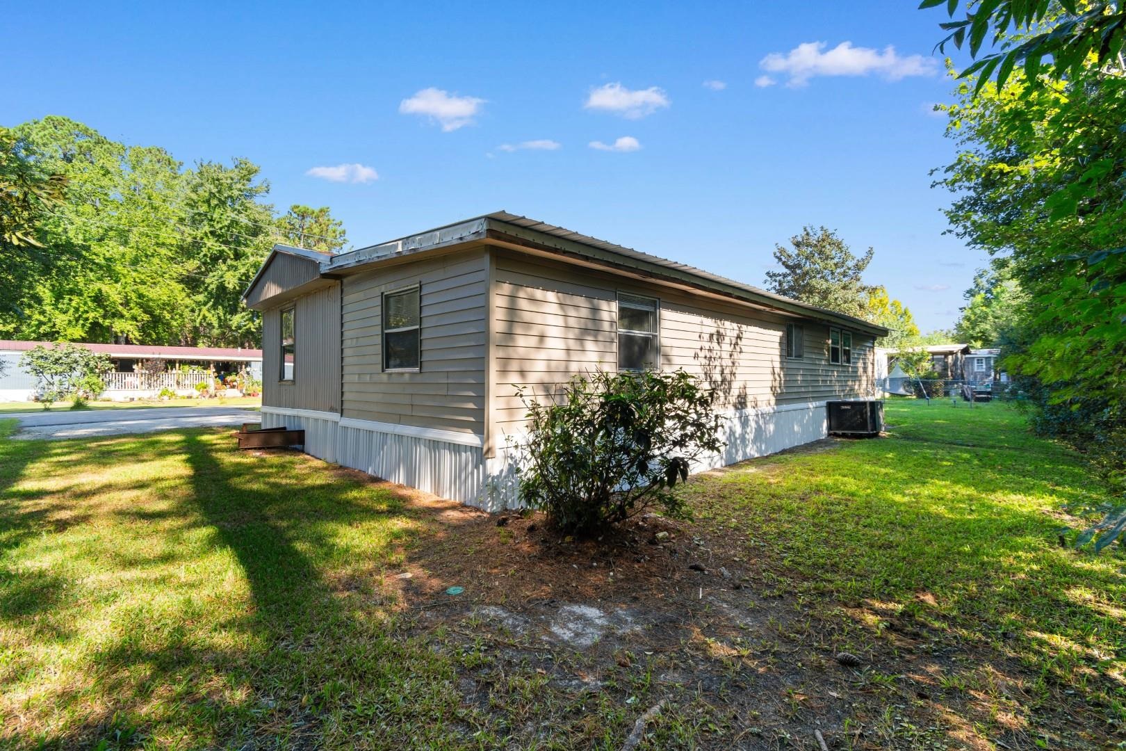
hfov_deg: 100.4
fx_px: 469
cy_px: 376
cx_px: 563
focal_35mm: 15
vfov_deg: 77.3
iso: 100
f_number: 5
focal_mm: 10
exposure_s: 1/100
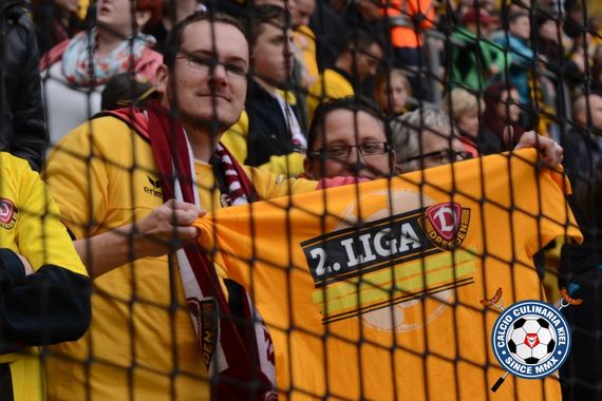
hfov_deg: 19.5
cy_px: 200
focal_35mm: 105
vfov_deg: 13.0
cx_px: 301
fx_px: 1756
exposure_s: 1/320
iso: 320
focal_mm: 70
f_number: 7.1
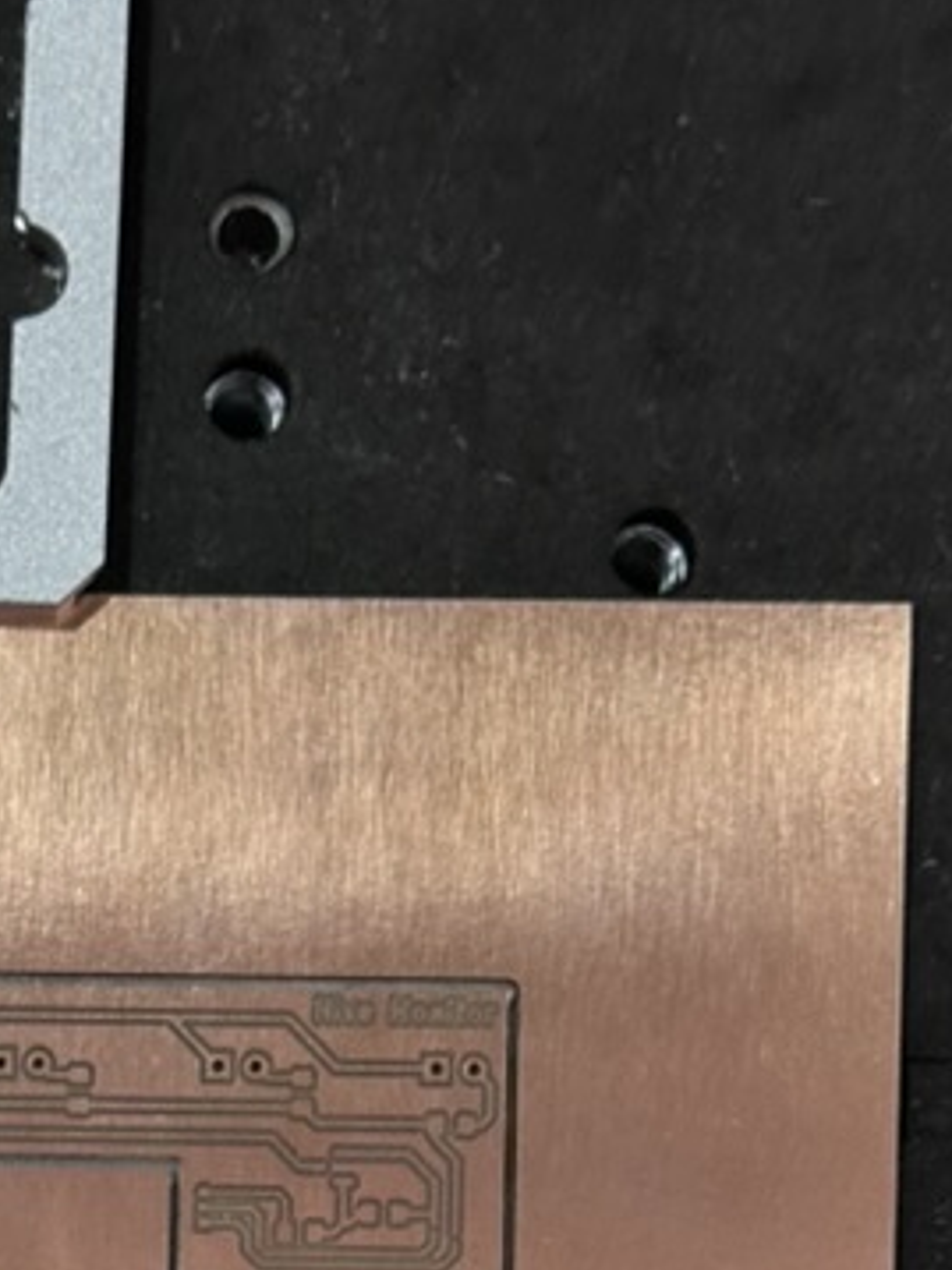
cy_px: 1670
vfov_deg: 13.8
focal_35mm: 137
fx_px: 5027
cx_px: -145
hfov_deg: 10.7
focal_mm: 6.86
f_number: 1.78
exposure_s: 1/121
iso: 64
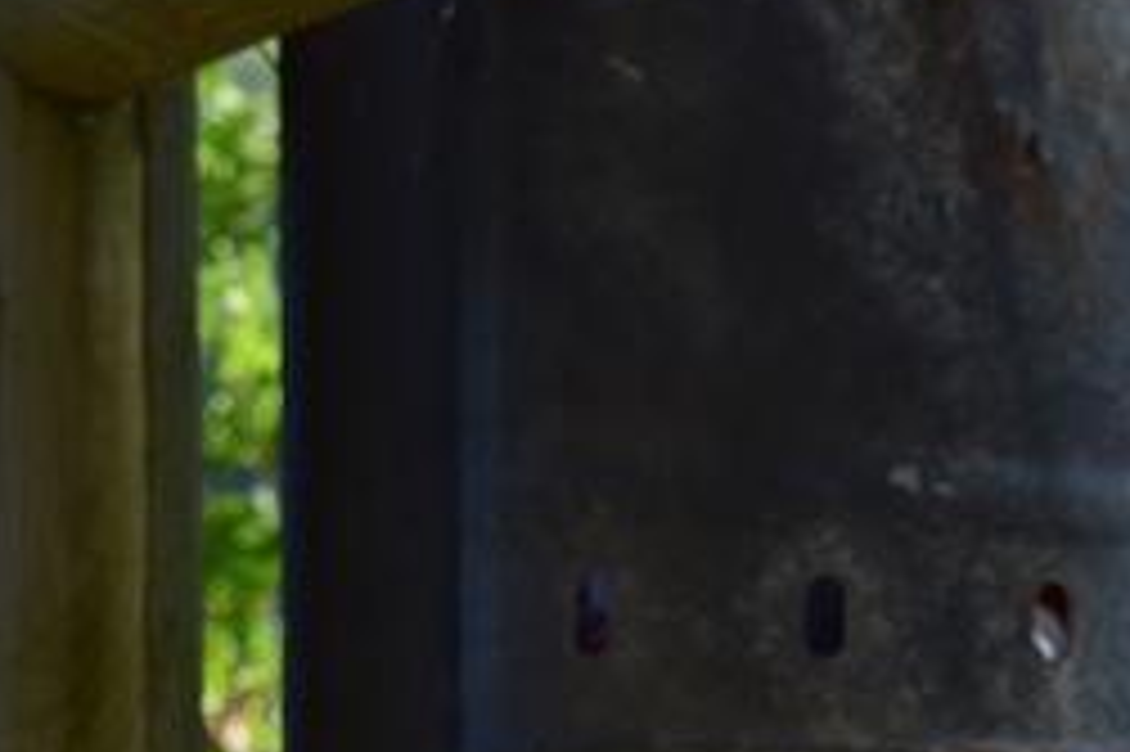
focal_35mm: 241
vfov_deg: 5.7
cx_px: 1371
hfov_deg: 8.5
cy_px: 957
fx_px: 7559
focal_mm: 52
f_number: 10
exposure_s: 1/250
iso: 400
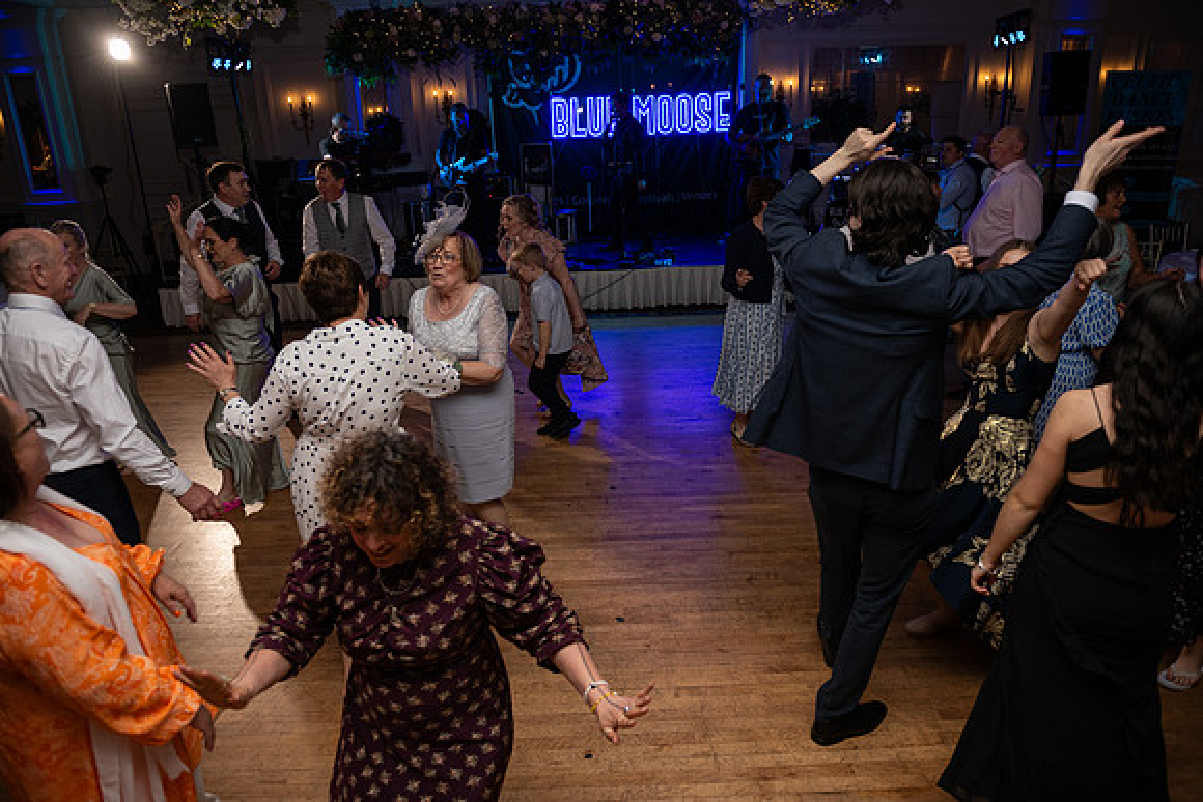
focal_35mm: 24
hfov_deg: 73.7
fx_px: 802
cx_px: 602
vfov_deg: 53.2
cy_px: 401
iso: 500
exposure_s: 1/160
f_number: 3.5
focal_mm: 24
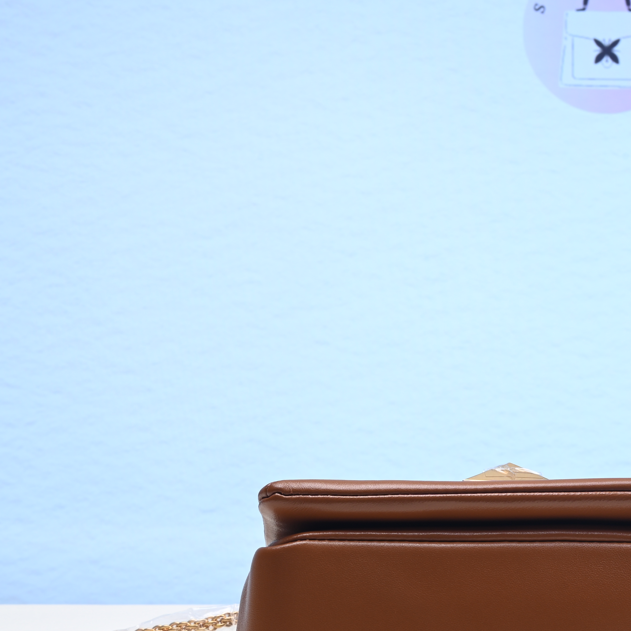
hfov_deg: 22.8
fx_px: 1526
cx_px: 573
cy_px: 375
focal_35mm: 74
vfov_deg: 23.3
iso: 100
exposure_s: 1/2
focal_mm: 39
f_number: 16
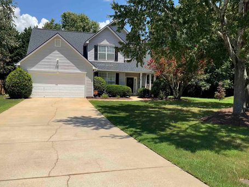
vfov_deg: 44.1
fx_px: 230
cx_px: 124
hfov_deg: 56.8
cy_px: 102
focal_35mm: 32
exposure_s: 1/2538
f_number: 1.8
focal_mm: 3
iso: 16
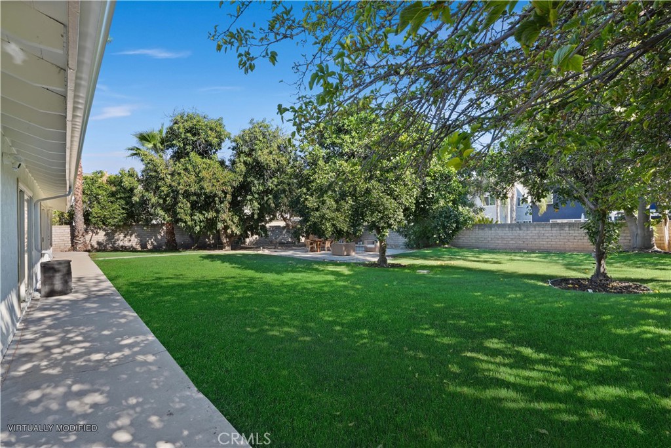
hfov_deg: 96.7
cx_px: 336
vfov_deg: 73.8
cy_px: 224
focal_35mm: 16
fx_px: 298
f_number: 11
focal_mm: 16
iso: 1250
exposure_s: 1/30
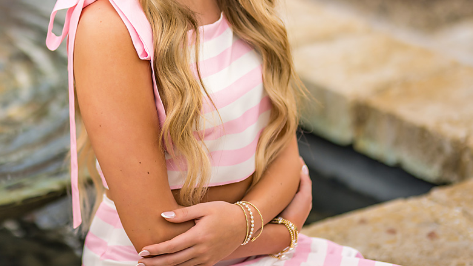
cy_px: 5
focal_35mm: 171
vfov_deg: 7.1
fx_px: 2144
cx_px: 48
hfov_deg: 12.5
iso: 125
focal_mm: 85
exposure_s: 1/2000
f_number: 1.4
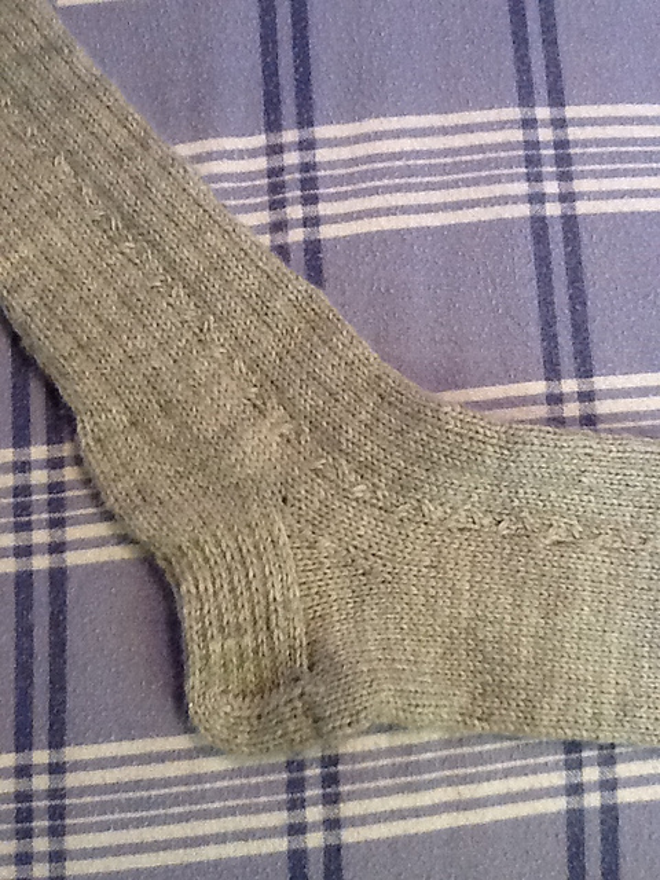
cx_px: 330
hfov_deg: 32.9
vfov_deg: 42.9
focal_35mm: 44
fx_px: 1119
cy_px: 440
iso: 125
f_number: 2.4
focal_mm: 2.03
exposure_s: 1/30
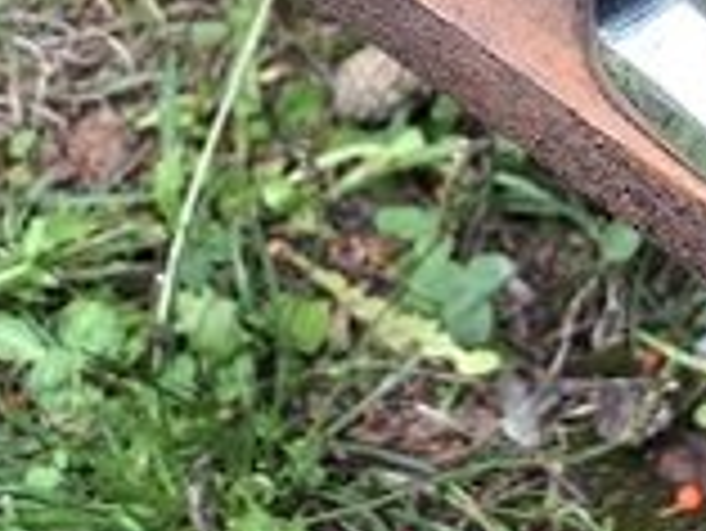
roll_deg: +3.5
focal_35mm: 125
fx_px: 2551
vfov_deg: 11.6
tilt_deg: -42.6
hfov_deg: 15.5
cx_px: 690
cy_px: -92
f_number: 1.8
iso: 20
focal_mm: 3.99
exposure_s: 1/40
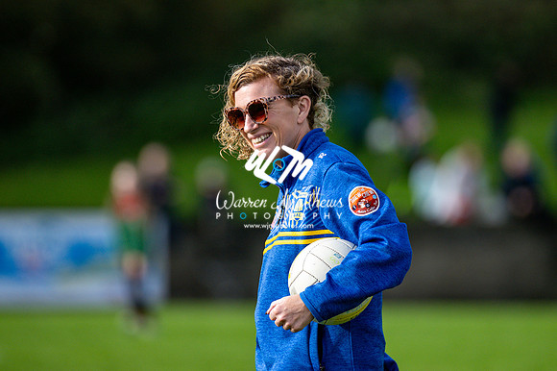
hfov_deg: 4.6
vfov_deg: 3.1
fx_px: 6958
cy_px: 186
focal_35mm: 450
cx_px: 278
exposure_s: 1/5000
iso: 500
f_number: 2.8
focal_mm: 300
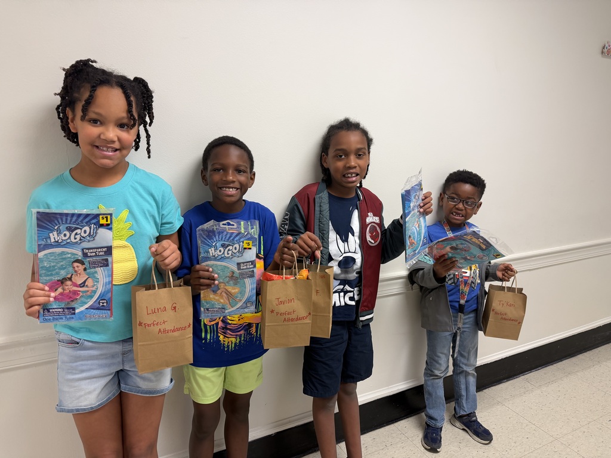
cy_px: 229
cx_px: 306
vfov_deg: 56.8
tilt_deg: -13.7
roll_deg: -1.7
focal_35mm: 24
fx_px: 424
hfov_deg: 71.6
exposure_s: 1/60
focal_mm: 6.76
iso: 125
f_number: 1.78
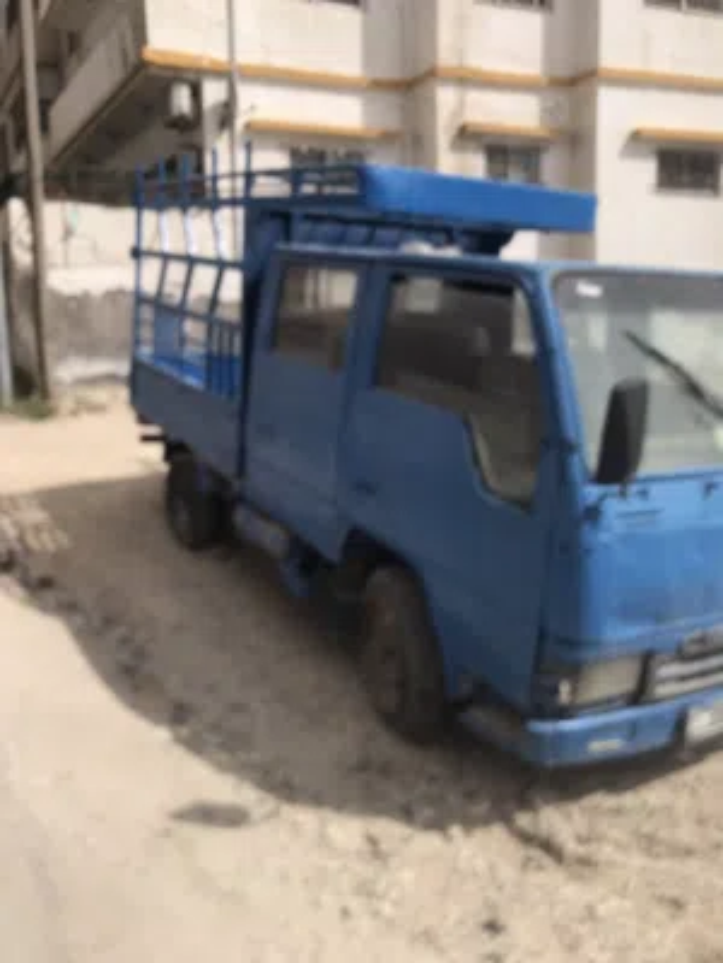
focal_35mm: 28
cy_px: 482
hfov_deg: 49.7
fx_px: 780
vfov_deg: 63.4
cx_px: 362
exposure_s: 1/4808
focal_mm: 3.99
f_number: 1.8
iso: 25
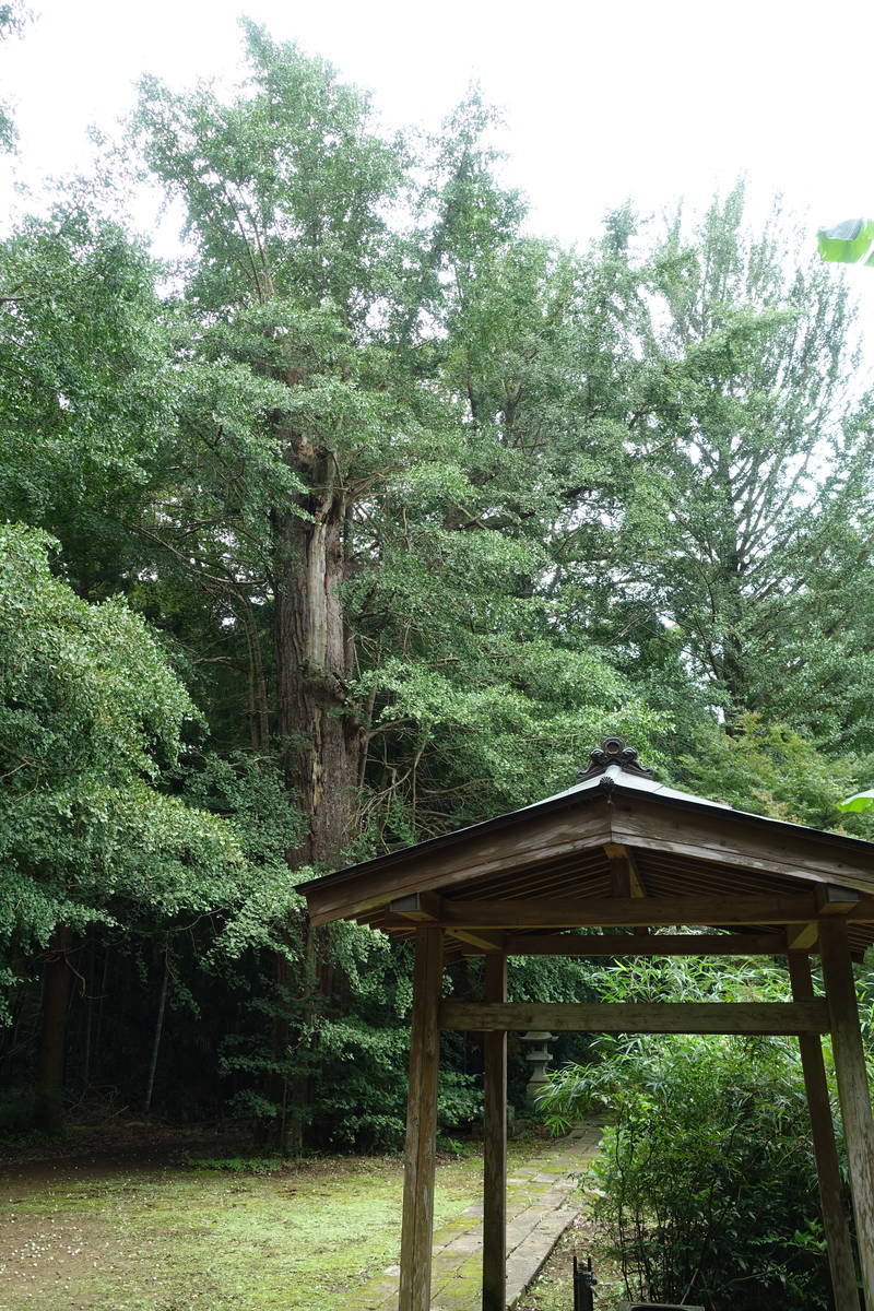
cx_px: 437
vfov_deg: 60.3
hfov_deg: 42.3
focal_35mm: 31
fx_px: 1129
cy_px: 656
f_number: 4
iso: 160
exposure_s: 1/100
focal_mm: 11.22
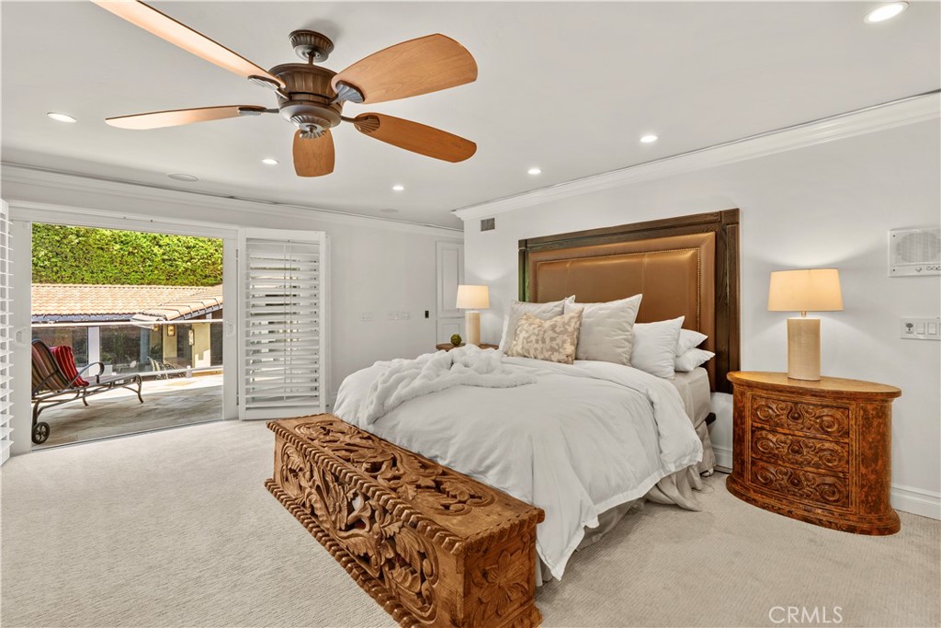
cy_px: 314
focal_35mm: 16
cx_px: 470
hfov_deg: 96.7
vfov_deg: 73.8
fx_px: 418
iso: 200
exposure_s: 1/8
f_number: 8
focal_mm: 16
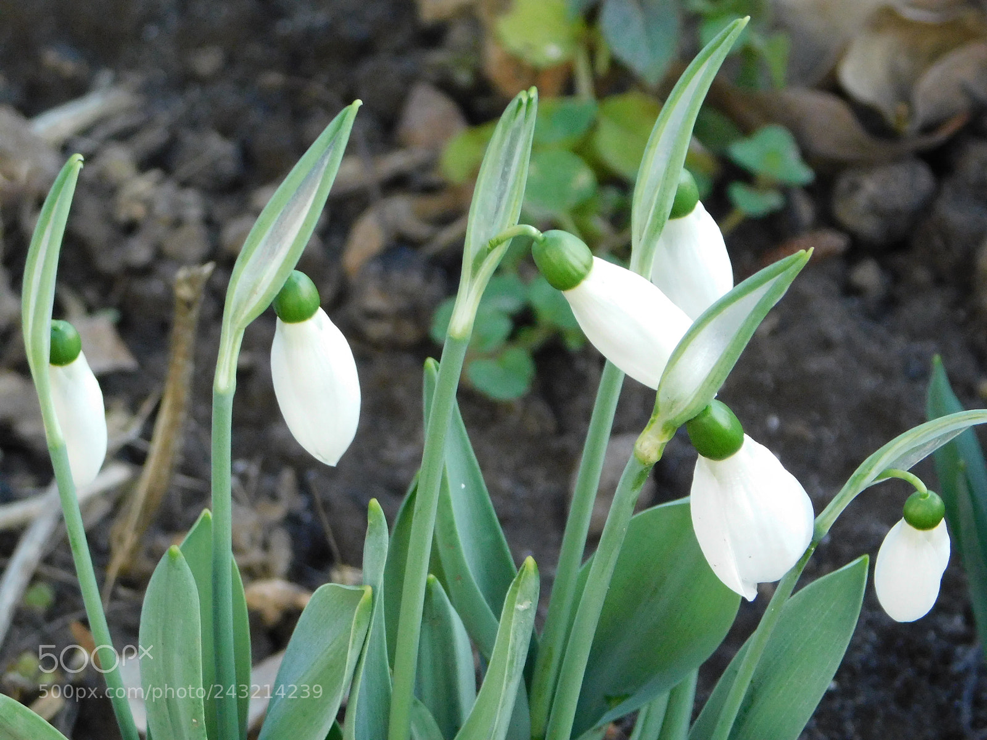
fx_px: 7584
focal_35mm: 266
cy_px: 370
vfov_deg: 5.6
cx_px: 494
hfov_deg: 7.4
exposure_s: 1/125
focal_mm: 47.2
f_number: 5.7
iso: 800
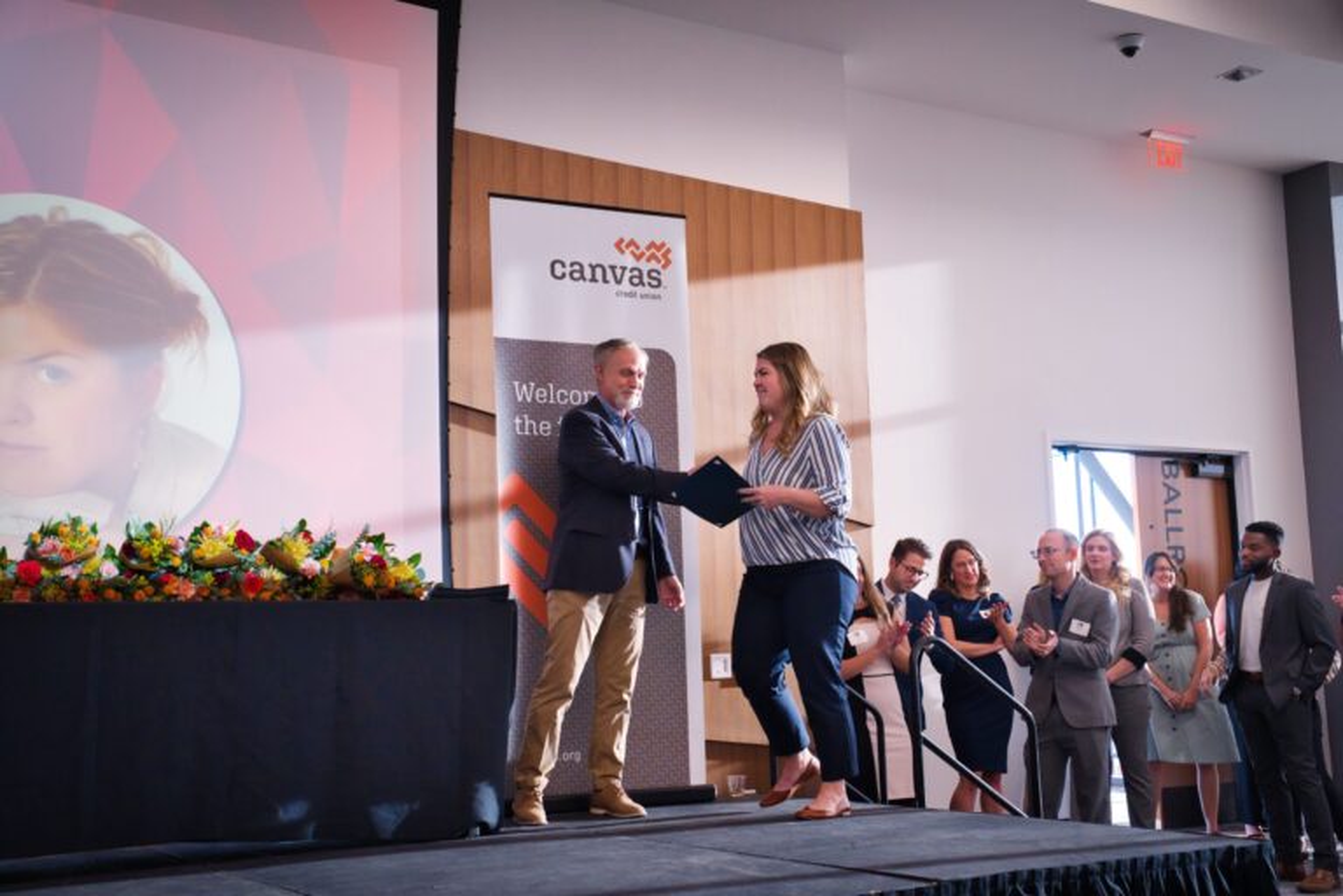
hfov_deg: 45.4
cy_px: 448
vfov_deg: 31.2
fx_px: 1604
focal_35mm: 43
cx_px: 672
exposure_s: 1/160
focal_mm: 43
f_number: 5.6
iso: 4000
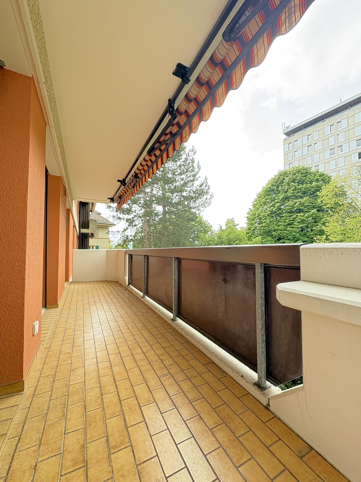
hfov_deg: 85.7
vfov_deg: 102.1
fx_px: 195
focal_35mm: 14
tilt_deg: +2.6
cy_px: 241
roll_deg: -0.2
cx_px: 180
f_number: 2.2
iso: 125
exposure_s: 1/121
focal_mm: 2.22
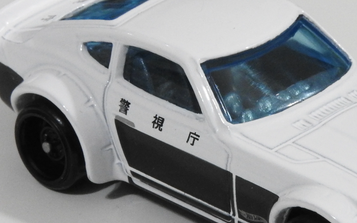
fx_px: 2335
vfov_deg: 5.5
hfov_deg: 8.7
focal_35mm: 240
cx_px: 247
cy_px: 143
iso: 800
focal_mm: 18.8
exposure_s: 1/13
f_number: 7.6
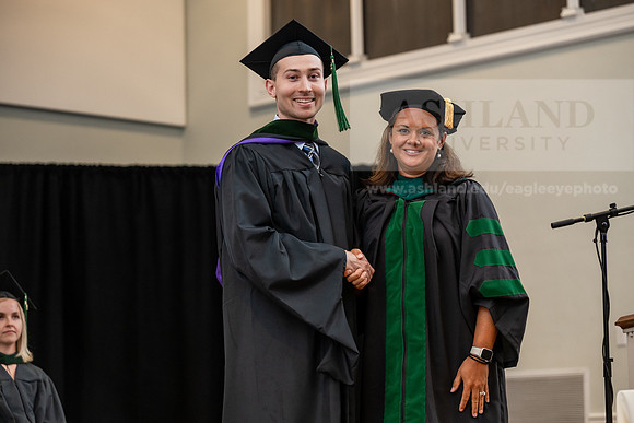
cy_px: 212
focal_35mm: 102
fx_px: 1797
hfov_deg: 20.0
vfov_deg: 13.4
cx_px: 317
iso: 1600
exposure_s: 1/200
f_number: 3.5
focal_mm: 102
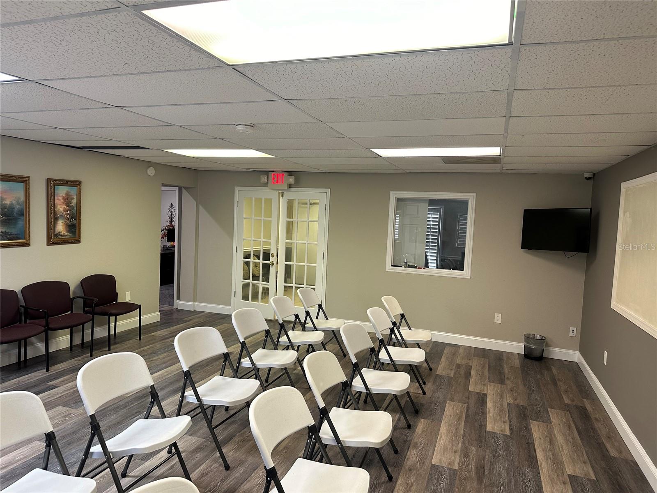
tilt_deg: -4.9
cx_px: 328
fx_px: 456
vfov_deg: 56.8
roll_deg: -2.2
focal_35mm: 24
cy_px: 246
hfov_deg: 71.6
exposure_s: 1/60
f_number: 1.78
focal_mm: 6.86
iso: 160
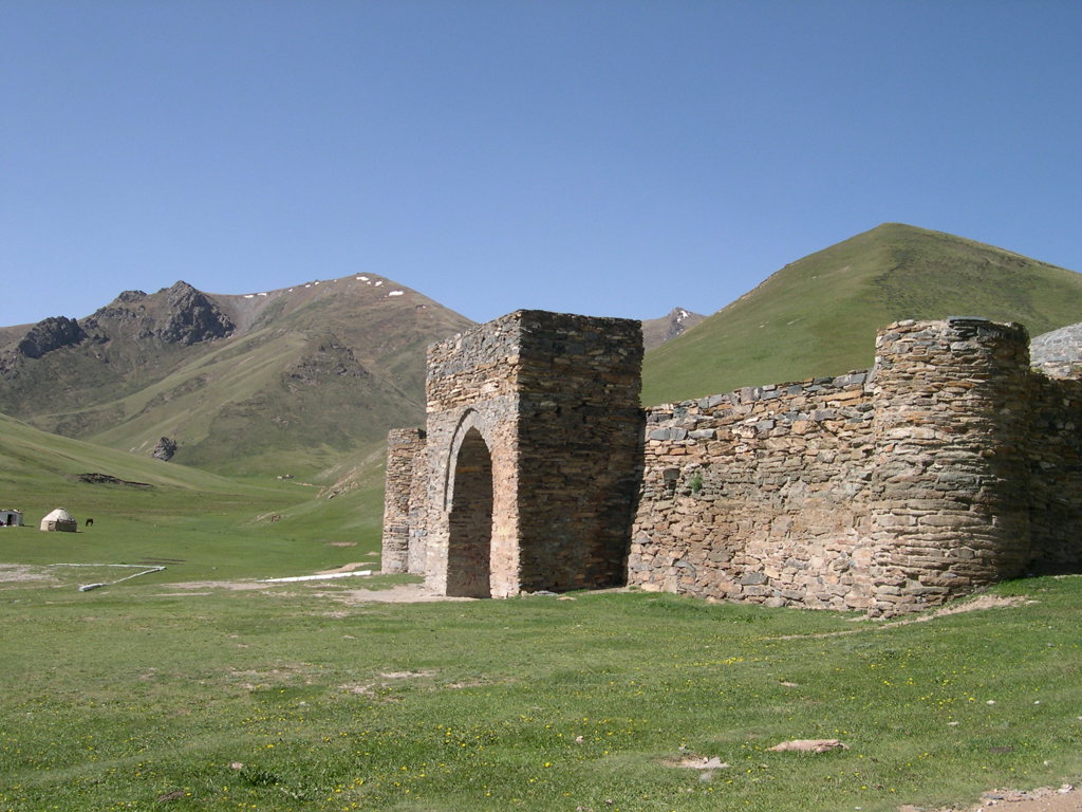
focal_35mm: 38
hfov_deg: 49.0
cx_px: 541
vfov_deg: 37.7
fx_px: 1188
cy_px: 406
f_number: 7.6
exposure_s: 1/174
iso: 100
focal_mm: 8
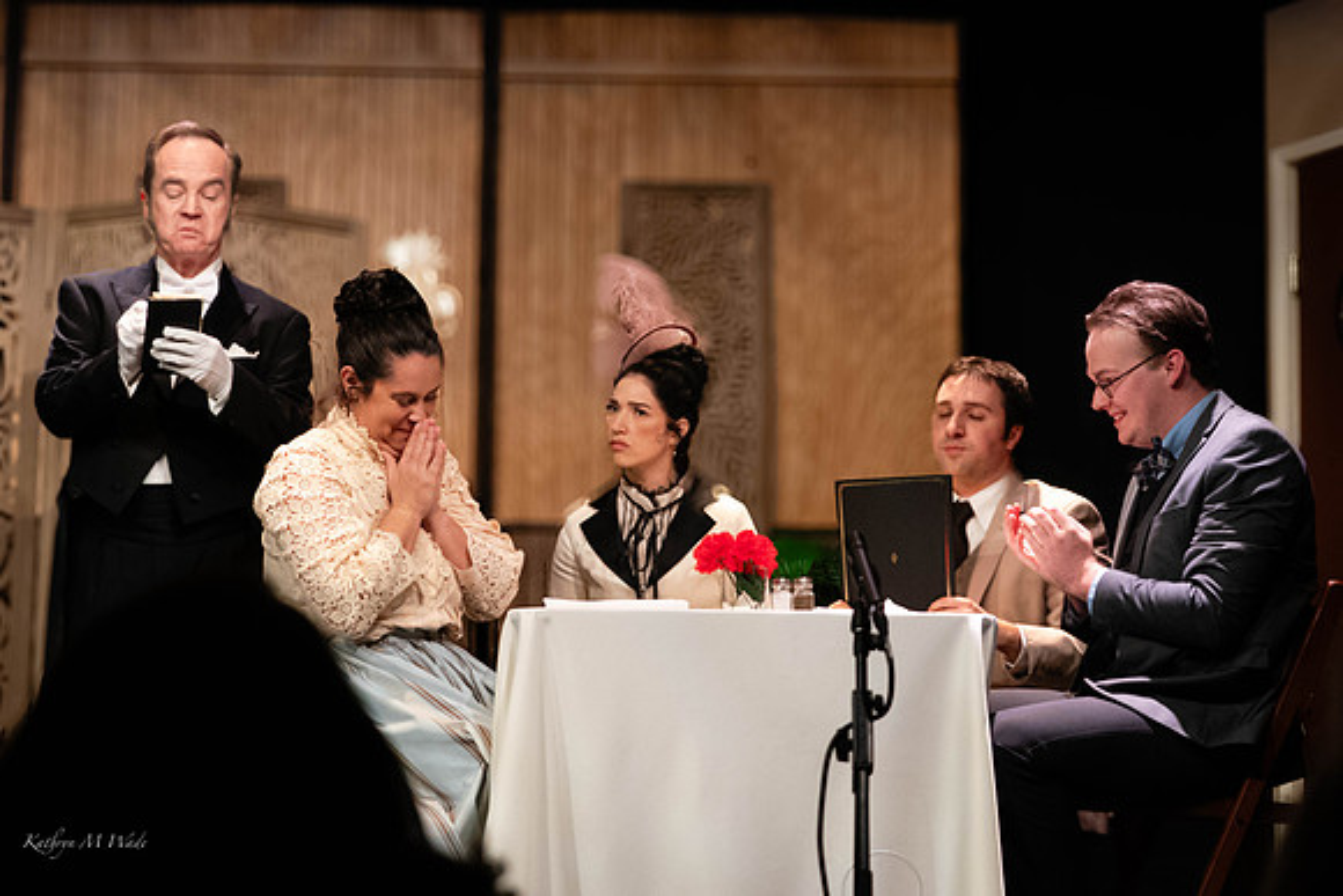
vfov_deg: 18.7
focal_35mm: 73
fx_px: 2713
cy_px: 391
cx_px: 670
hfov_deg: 27.8
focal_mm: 58
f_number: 5
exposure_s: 1/400
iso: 4000
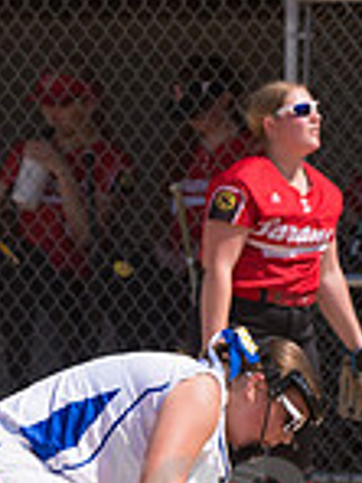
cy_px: 548
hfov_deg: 1.8
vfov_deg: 2.3
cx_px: 209
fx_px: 11838
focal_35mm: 849
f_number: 5.6
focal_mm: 150
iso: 250
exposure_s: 1/1600
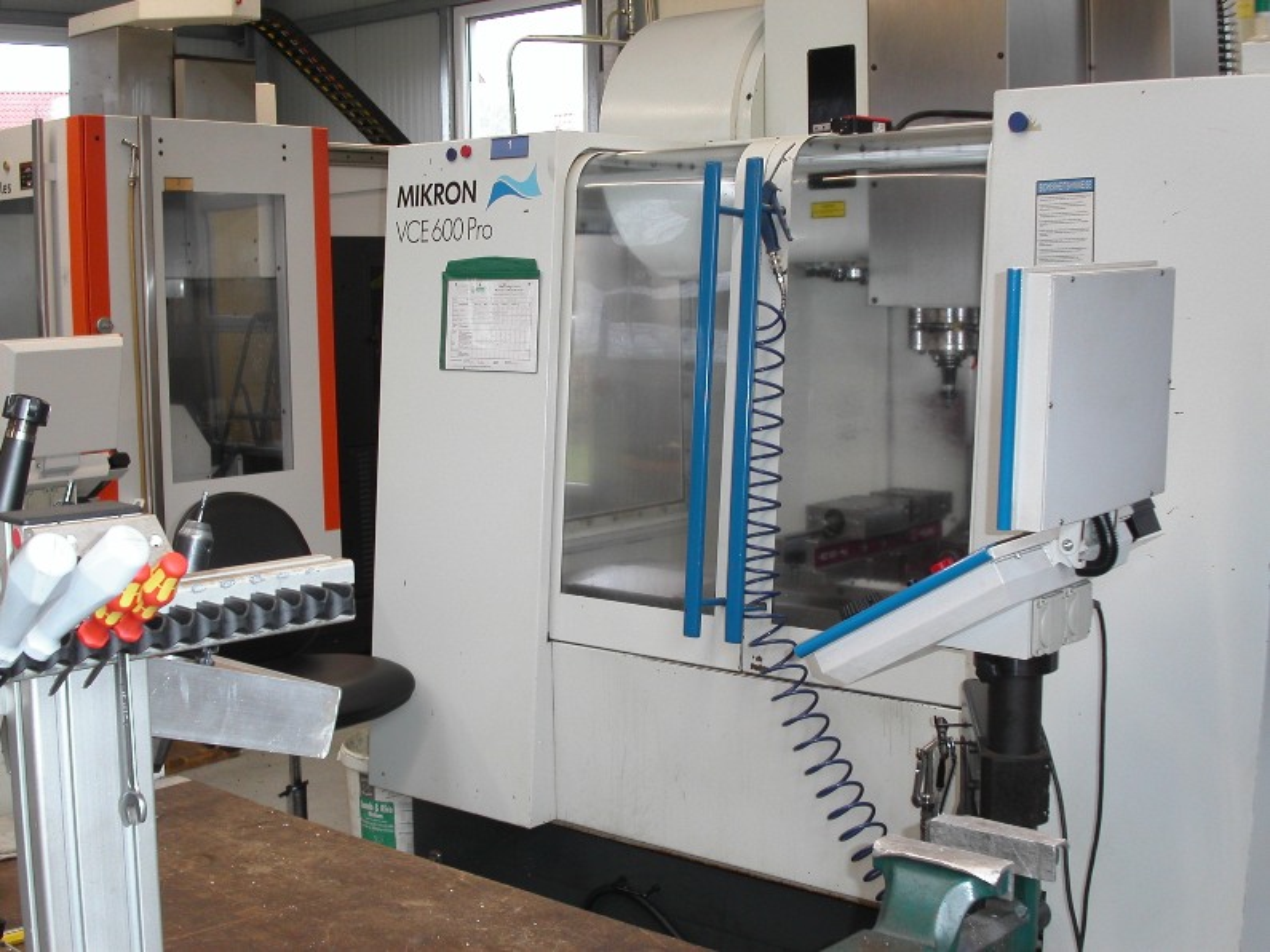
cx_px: 635
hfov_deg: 42.1
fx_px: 1651
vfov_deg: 32.2
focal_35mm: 45
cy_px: 476
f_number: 3.5
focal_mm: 9.3
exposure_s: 1/45
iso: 100
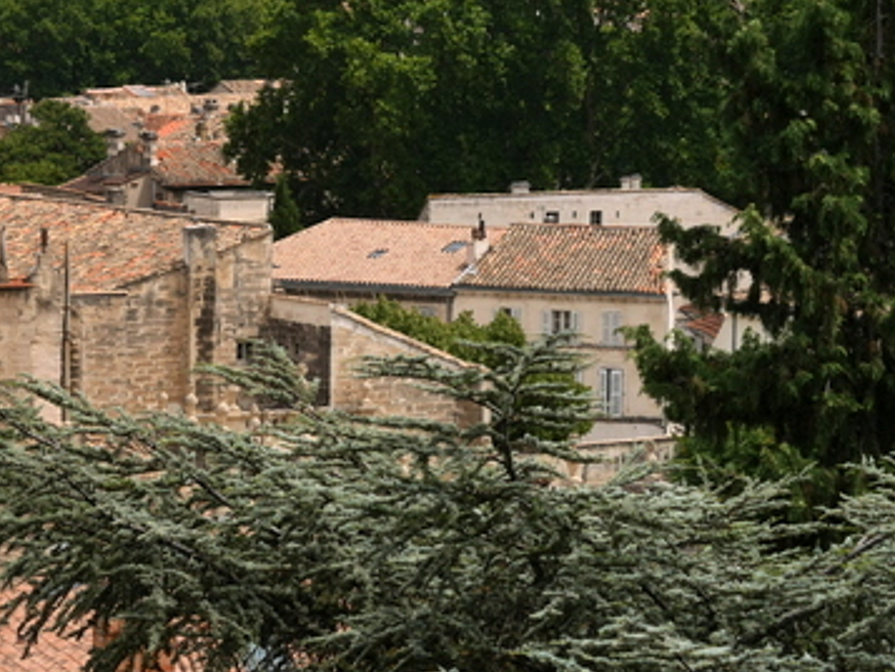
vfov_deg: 9.5
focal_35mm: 157
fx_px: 4061
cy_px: 216
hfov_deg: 12.5
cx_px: 120
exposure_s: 1/800
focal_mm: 35
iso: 200
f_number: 9
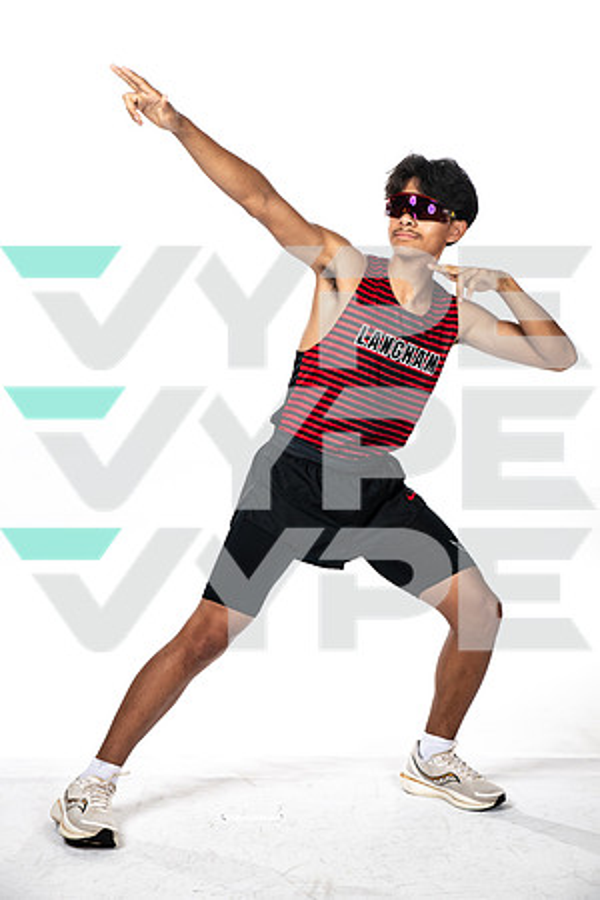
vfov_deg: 32.4
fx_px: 1550
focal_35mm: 62
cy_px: 450
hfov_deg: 21.9
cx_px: 300
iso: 400
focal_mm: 62
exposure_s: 1/320
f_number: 7.1
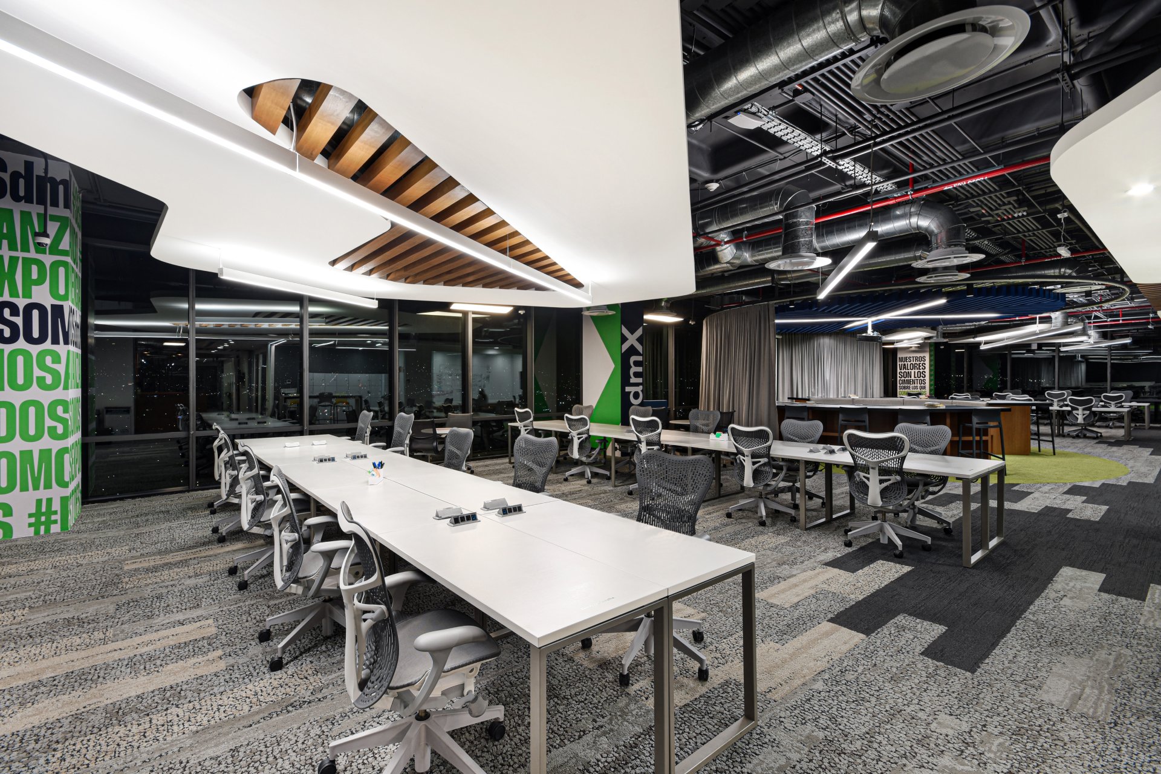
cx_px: 580
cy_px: 387
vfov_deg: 77.3
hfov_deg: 100.4
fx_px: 484
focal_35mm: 15
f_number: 11
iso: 100
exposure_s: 1/5
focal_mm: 10
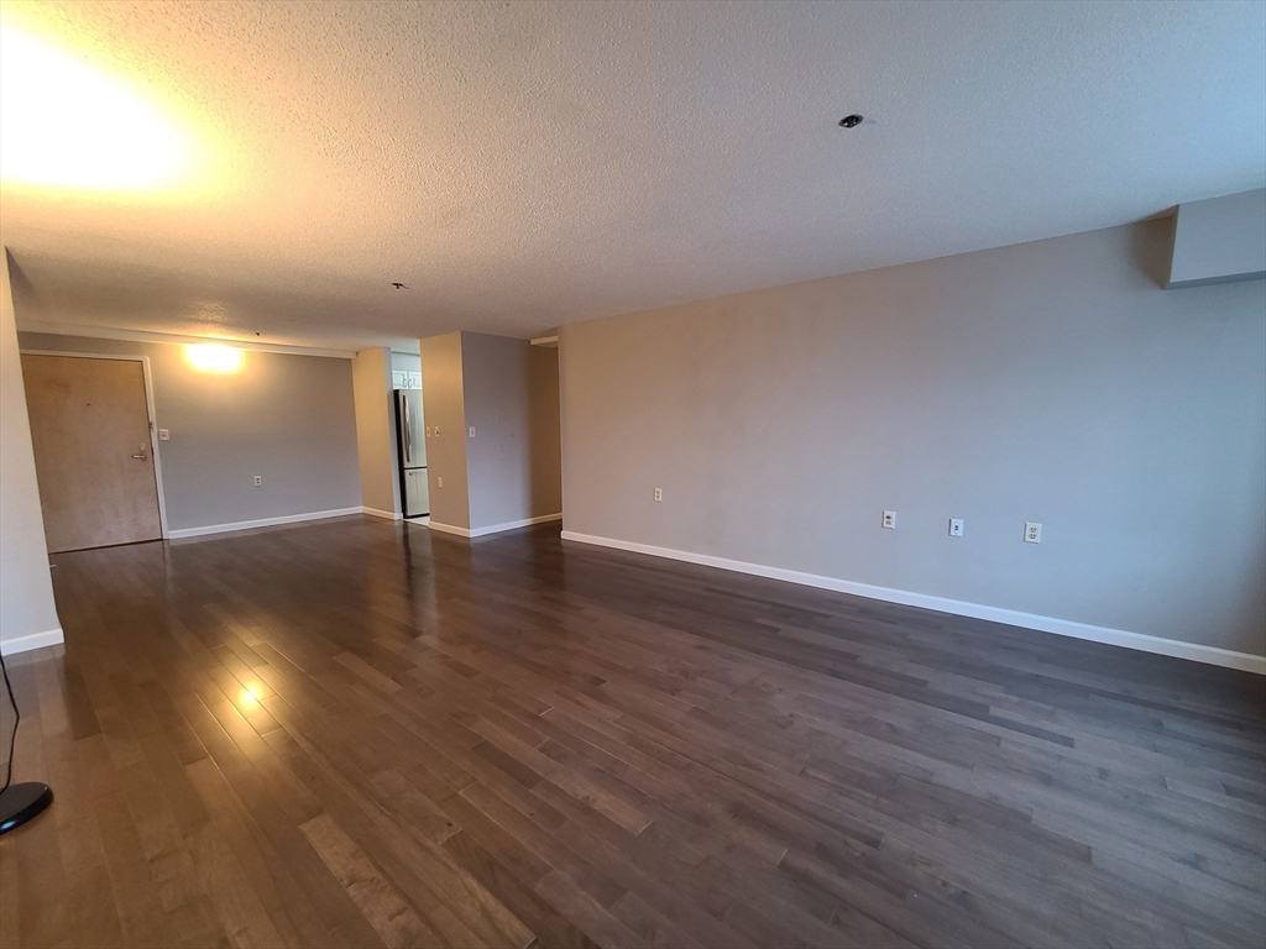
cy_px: 474
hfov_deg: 106.2
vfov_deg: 89.9
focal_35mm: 13
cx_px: 633
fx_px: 475
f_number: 2.2
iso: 500
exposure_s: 1/29
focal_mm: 2.2
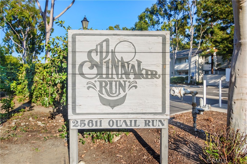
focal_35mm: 24
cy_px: 82
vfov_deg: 52.9
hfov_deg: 73.9
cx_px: 124
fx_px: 164
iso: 100
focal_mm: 16
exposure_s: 1/320
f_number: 4
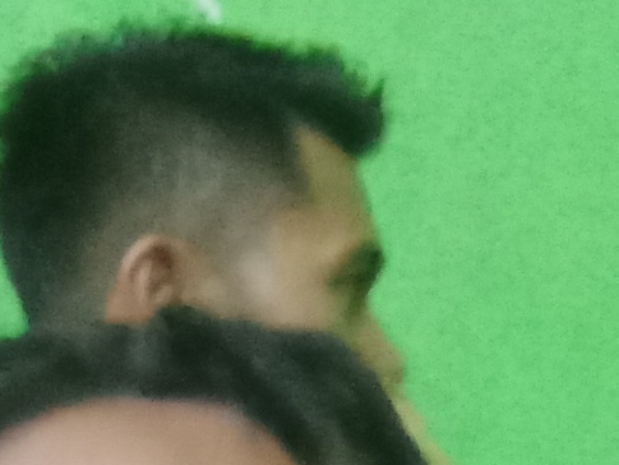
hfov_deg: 11.3
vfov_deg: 7.3
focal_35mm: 175
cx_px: 346
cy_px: 1513
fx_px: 3130
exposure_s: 1/14.3
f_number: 2.05
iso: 794
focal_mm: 2.78
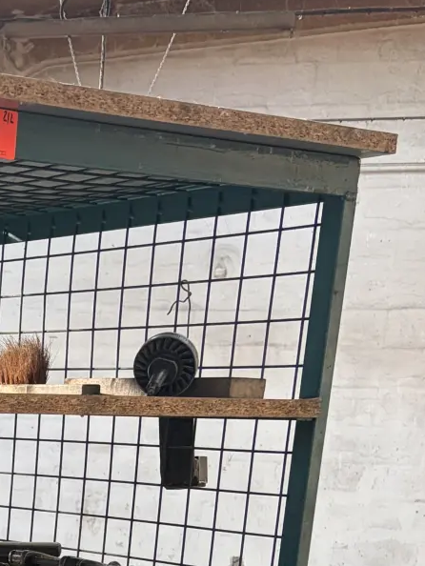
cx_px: -214
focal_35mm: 84
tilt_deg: -17.4
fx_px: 1374
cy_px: 815
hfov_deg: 16.1
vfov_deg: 20.4
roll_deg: +0.2
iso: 125
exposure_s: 1/112
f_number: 1.6
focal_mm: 5.96
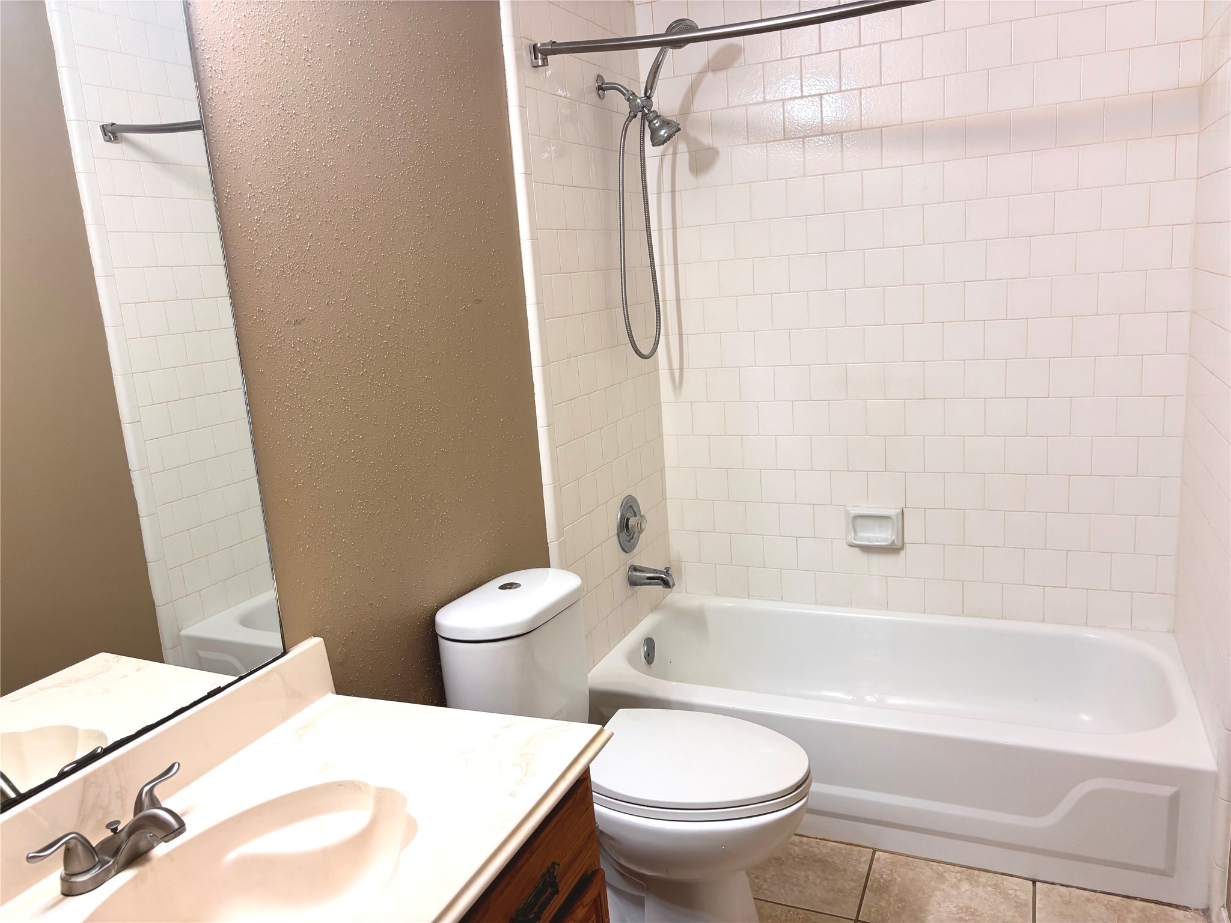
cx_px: 616
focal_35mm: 26
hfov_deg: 67.3
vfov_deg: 53.1
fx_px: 925
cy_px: 462
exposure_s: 1/120
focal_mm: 5.96
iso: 125
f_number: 1.6
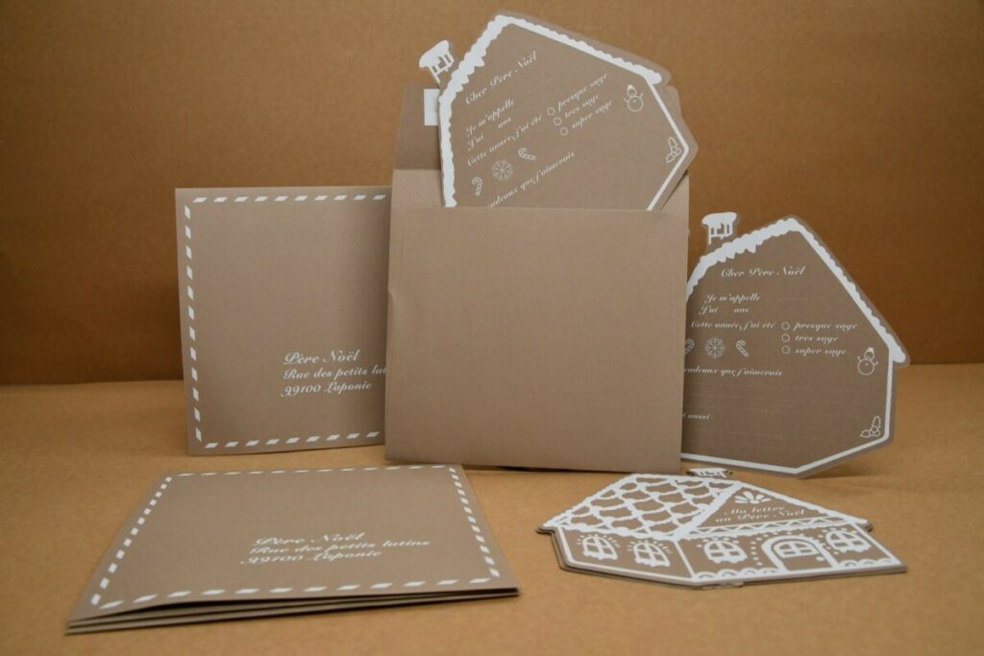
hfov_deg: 61.9
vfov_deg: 43.6
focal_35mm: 30
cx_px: 492
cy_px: 328
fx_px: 820
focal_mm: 20
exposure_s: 1/160
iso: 800
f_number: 6.3
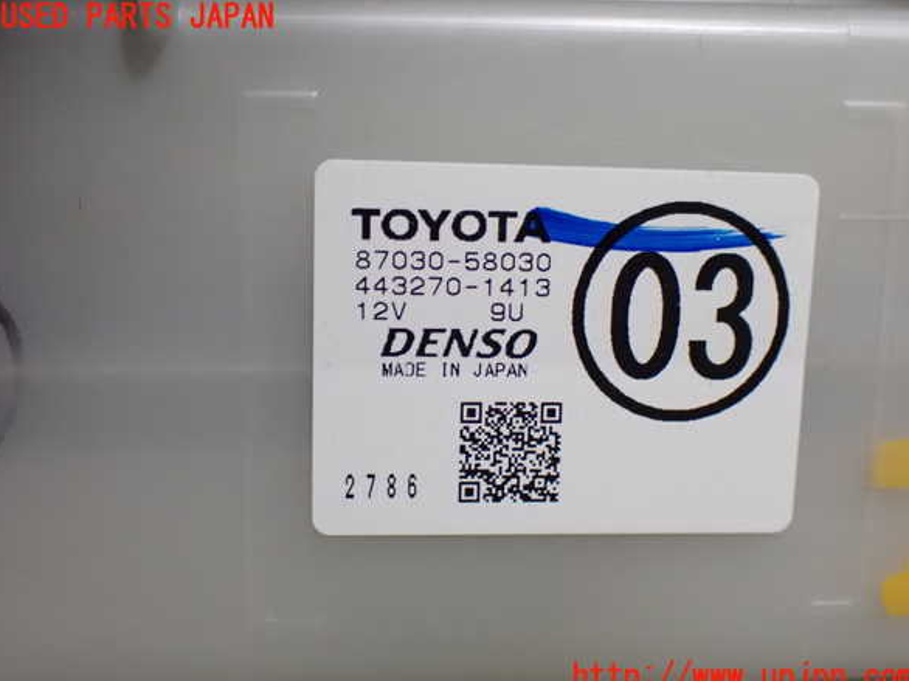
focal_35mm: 42
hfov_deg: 44.8
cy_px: 347
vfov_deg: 34.3
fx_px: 1102
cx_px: 458
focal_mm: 7.31
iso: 1600
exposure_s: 1/30
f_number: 2.8
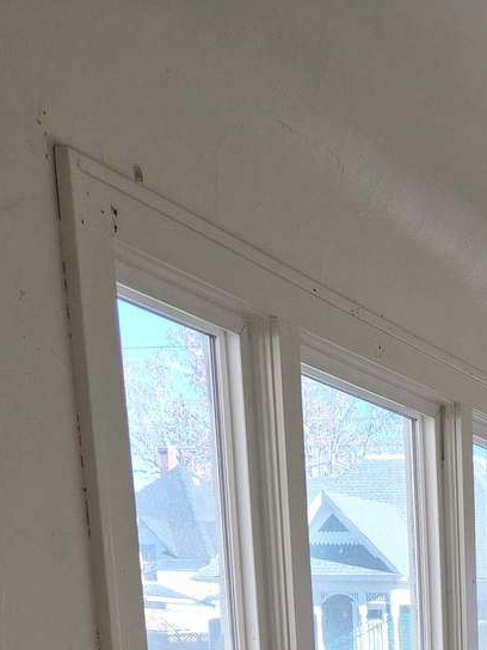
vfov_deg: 24.7
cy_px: 909
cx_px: 673
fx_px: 1219
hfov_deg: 20.2
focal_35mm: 65
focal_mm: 5.4
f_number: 1.8
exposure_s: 1/159
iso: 25
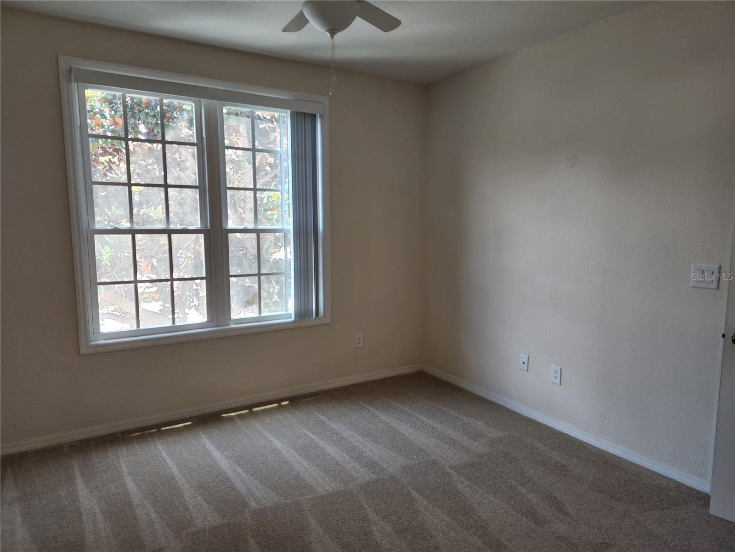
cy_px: 276
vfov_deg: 58.9
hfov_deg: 73.9
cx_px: 368
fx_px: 488
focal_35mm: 23
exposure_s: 1/120
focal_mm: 5.4
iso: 125
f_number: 1.8
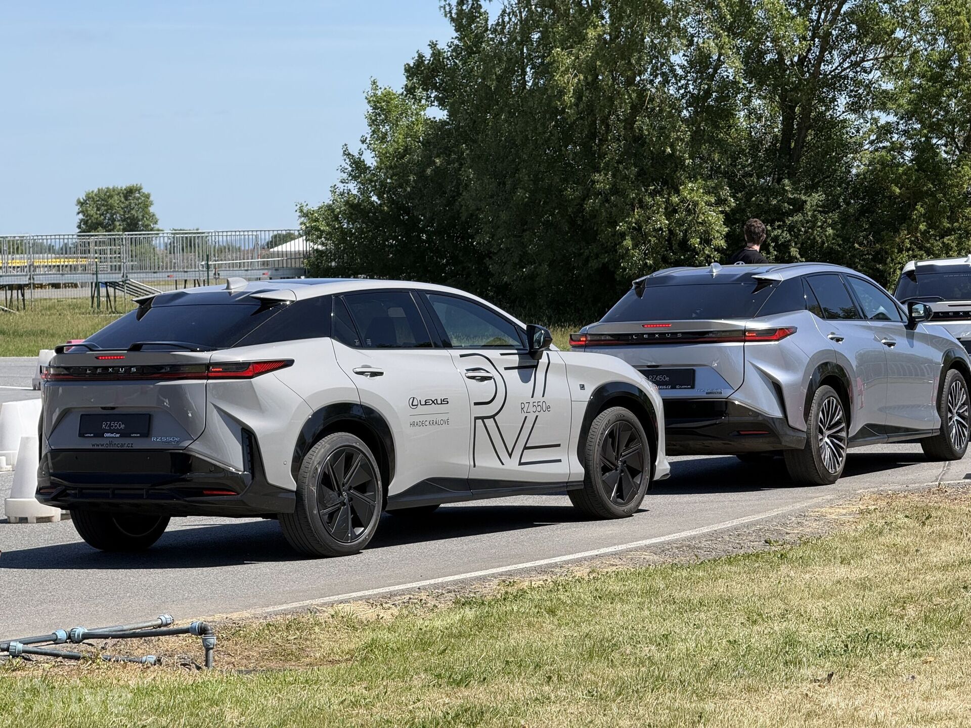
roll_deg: +1.2
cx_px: 486
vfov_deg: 12.3
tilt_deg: -1.0
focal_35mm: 120
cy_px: 364
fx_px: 3366
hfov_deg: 16.4
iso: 50
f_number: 2.8
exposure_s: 1/1186
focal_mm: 15.66
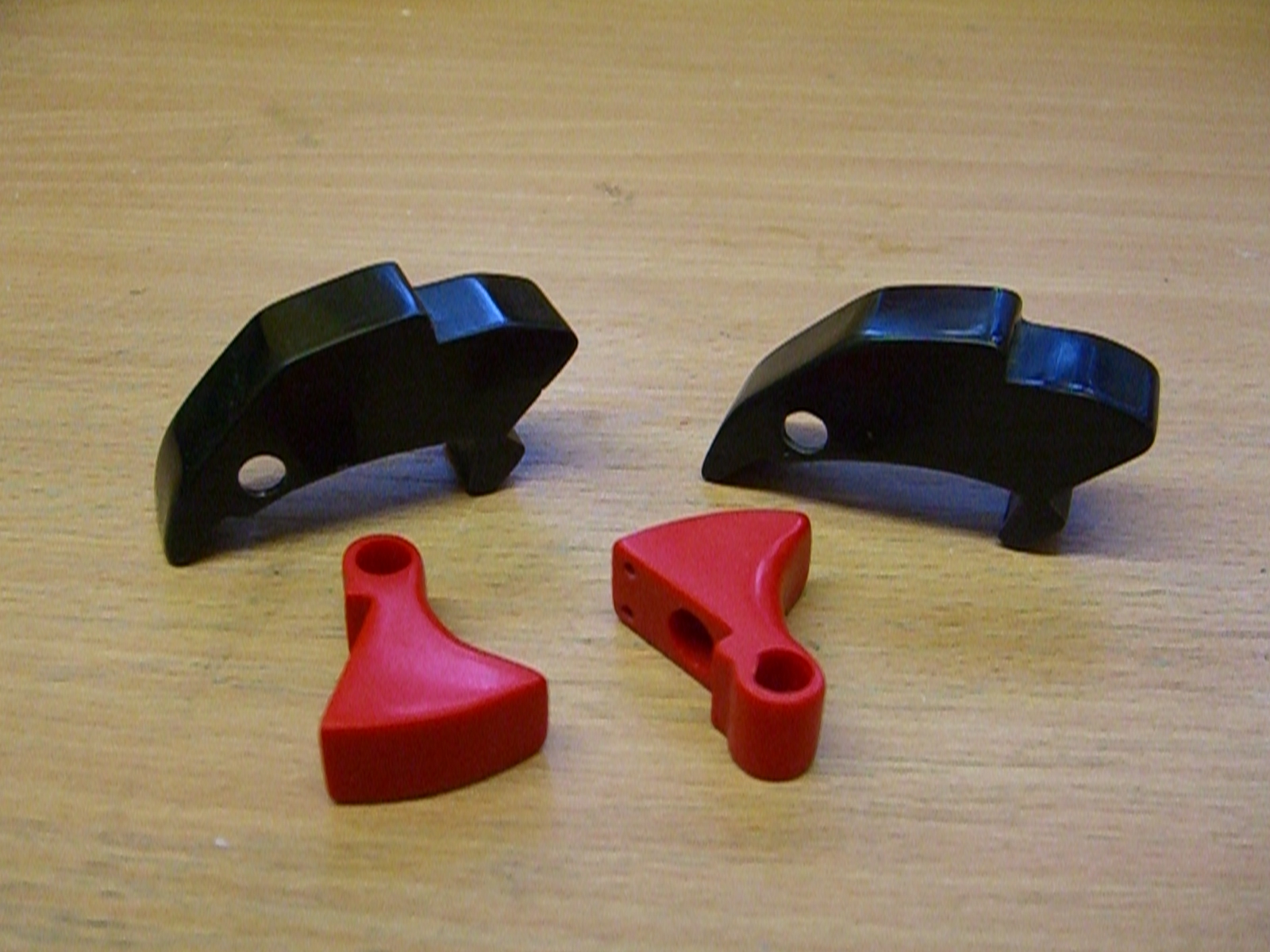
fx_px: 1394
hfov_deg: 49.0
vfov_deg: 37.7
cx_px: 635
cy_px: 476
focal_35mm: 38
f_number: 2.8
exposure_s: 1/200
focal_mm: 7.9
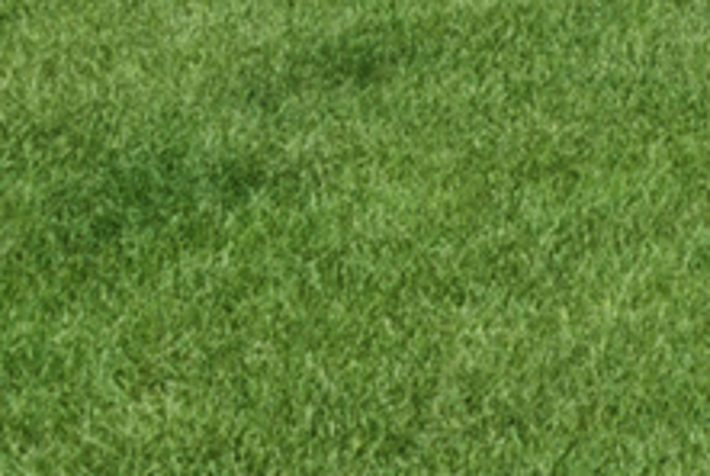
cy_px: -772
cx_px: 2075
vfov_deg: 8.7
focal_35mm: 139
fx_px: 2745
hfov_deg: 10.6
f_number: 11
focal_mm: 19
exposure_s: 1/250
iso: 200
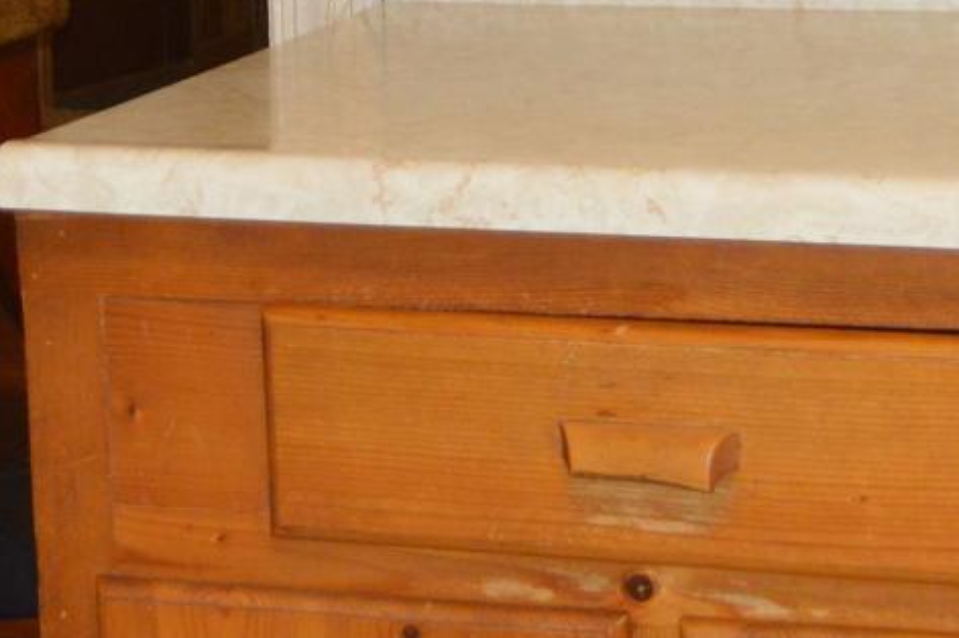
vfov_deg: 8.3
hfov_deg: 12.5
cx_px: 161
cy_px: -160
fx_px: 4342
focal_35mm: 163
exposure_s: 1/60
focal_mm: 25
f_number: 4
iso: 1000
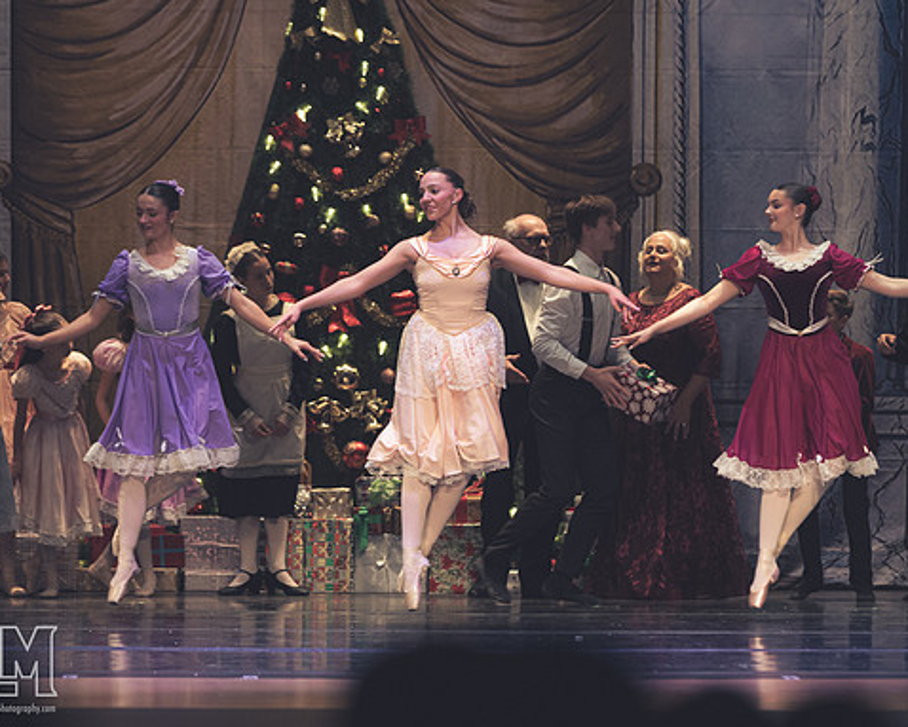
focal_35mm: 273
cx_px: 481
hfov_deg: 7.1
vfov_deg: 5.7
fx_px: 7341
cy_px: 364
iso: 640
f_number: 2.8
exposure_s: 1/320
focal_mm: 160
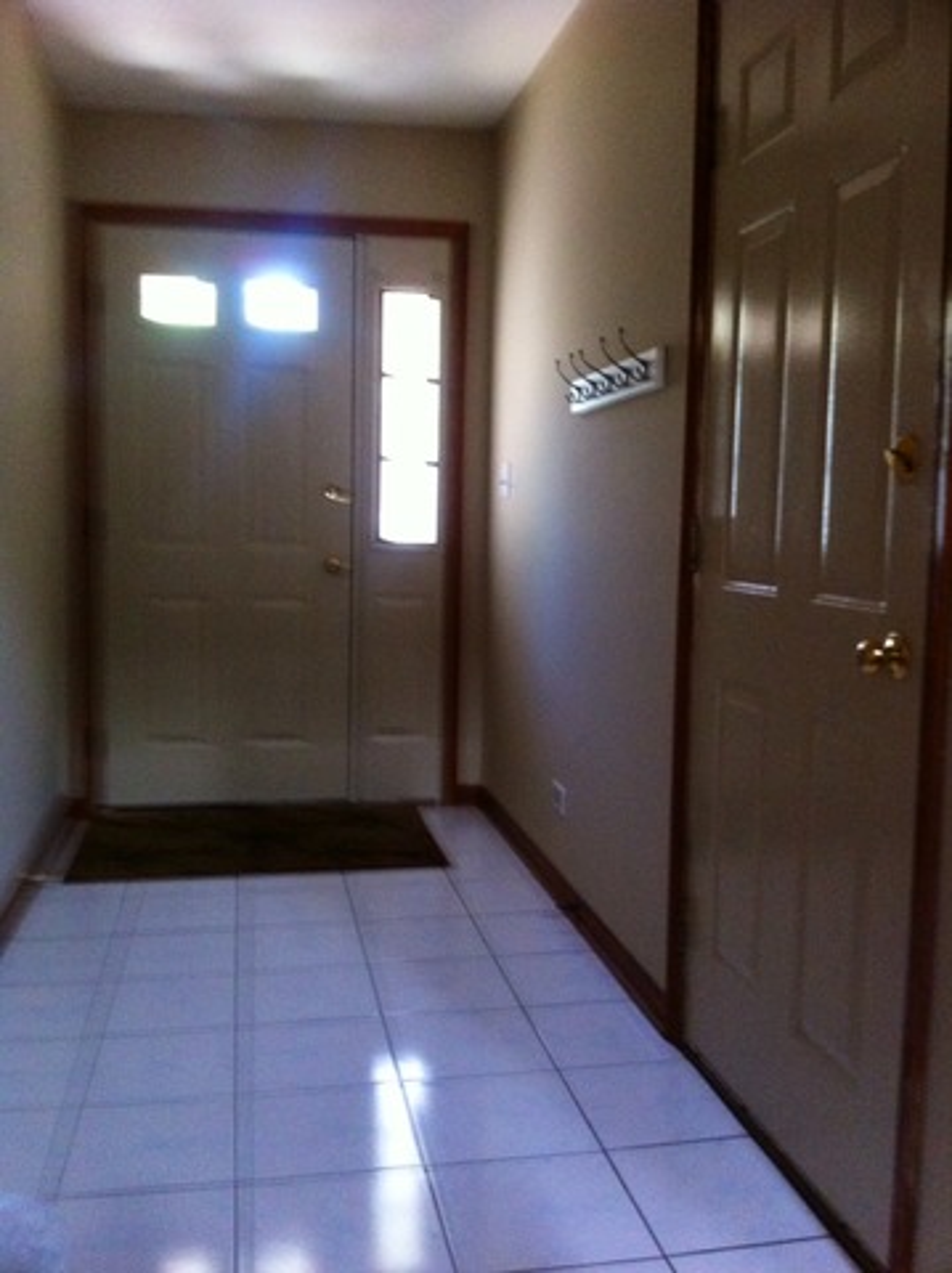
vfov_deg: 52.7
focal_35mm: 35
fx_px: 1286
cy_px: 636
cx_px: 476
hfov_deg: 40.6
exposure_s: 1/15
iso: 320
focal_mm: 3.85
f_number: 2.8
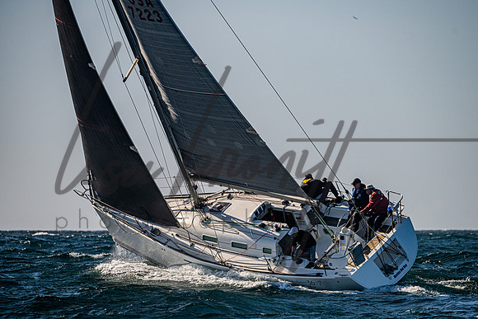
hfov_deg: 6.0
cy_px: 179
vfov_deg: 4.0
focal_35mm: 345
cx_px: 254
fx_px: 4582
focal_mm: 290
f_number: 6.3
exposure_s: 1/5000
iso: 320
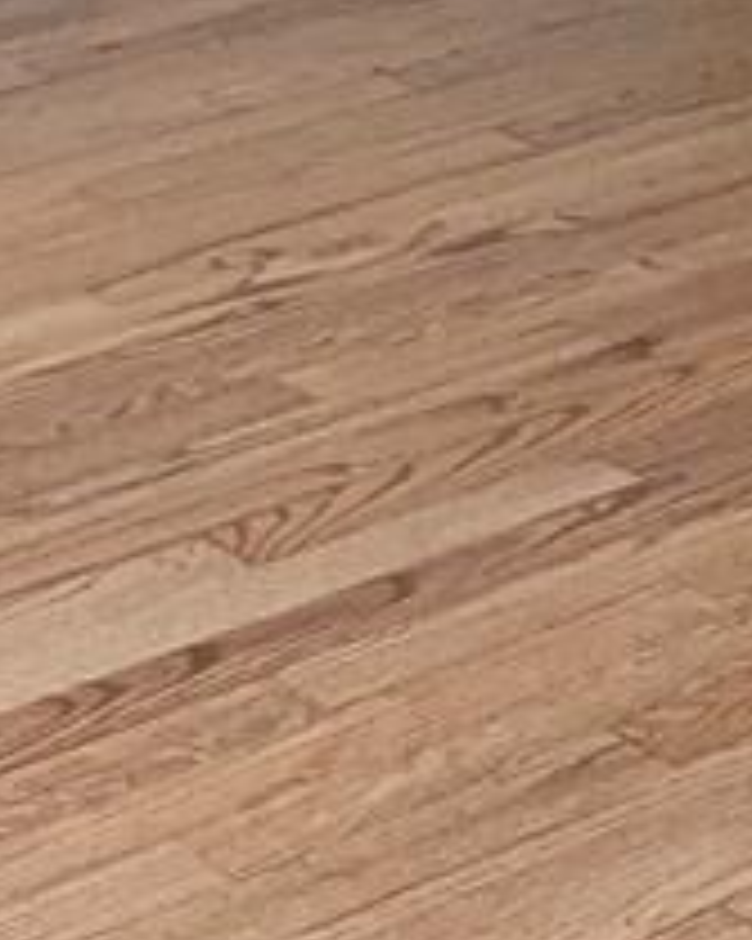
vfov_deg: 14.7
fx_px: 3452
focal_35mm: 124
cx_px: 896
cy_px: -378
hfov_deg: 12.2
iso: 168
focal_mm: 1.95
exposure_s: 1/23.8
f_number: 2.2
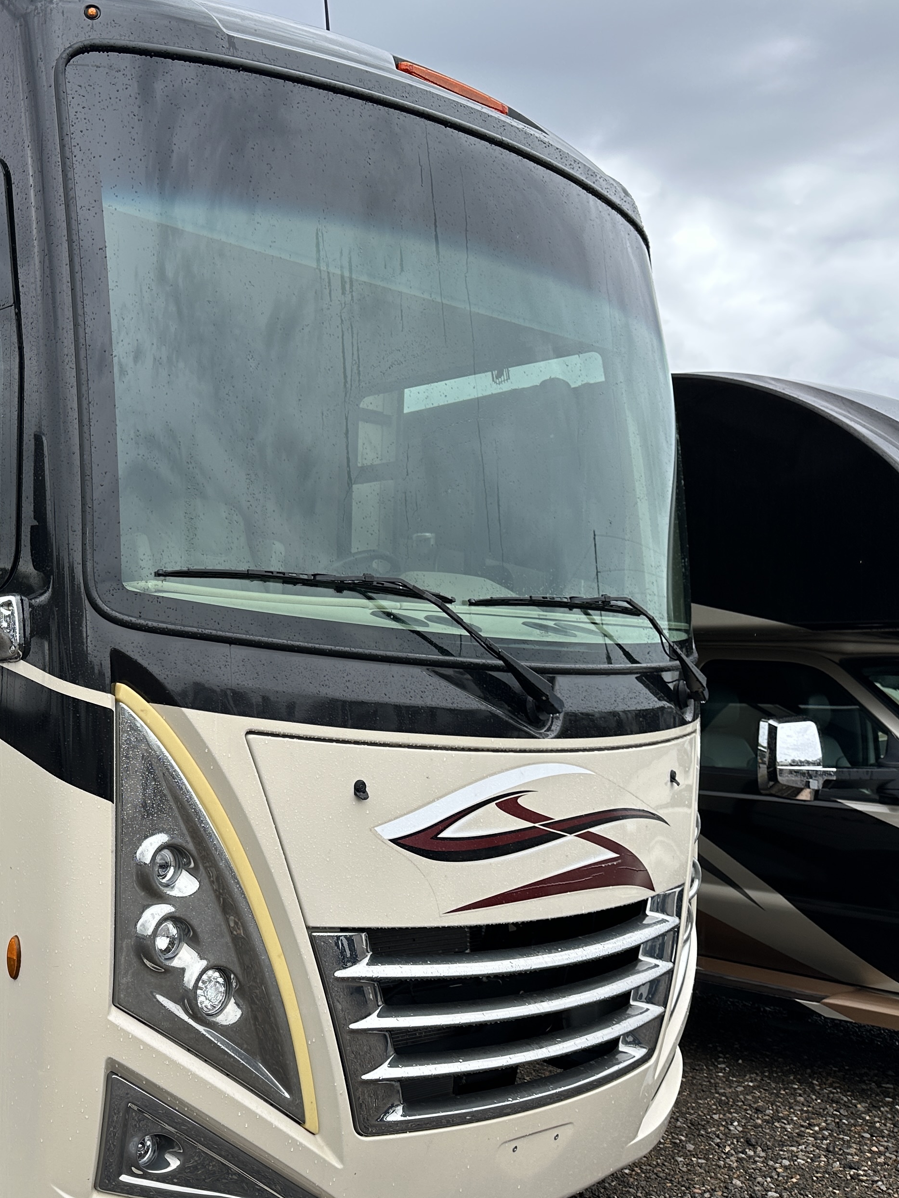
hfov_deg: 34.1
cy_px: 668
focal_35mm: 39
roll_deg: -0.2
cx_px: 38
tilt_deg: +2.0
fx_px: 1350
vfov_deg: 47.8
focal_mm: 6.86
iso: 80
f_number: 1.78
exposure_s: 1/1040
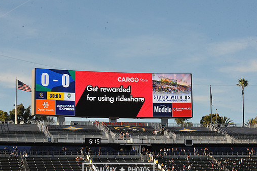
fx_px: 657
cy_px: 93
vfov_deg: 14.9
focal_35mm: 92
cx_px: 118
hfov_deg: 22.1
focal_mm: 80
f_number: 16
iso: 1600
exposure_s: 1/1000
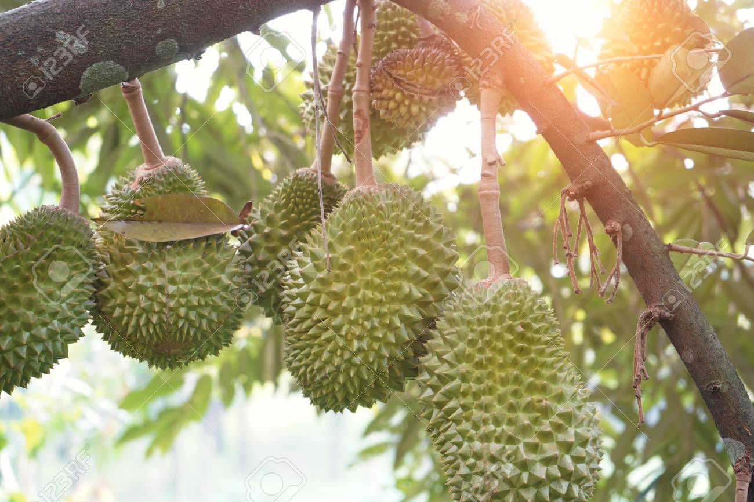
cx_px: 377
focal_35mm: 70
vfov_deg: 19.4
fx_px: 1466
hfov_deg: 28.9
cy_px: 251
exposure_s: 1/80
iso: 1600
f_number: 5.6
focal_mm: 70
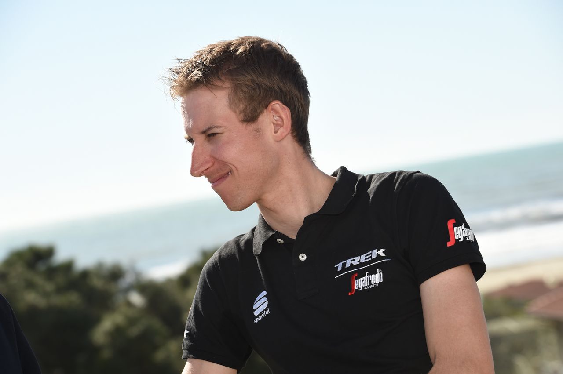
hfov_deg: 13.7
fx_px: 2344
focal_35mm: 150
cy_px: 187
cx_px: 282
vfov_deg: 9.1
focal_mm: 150
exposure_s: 1/250
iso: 200
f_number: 10
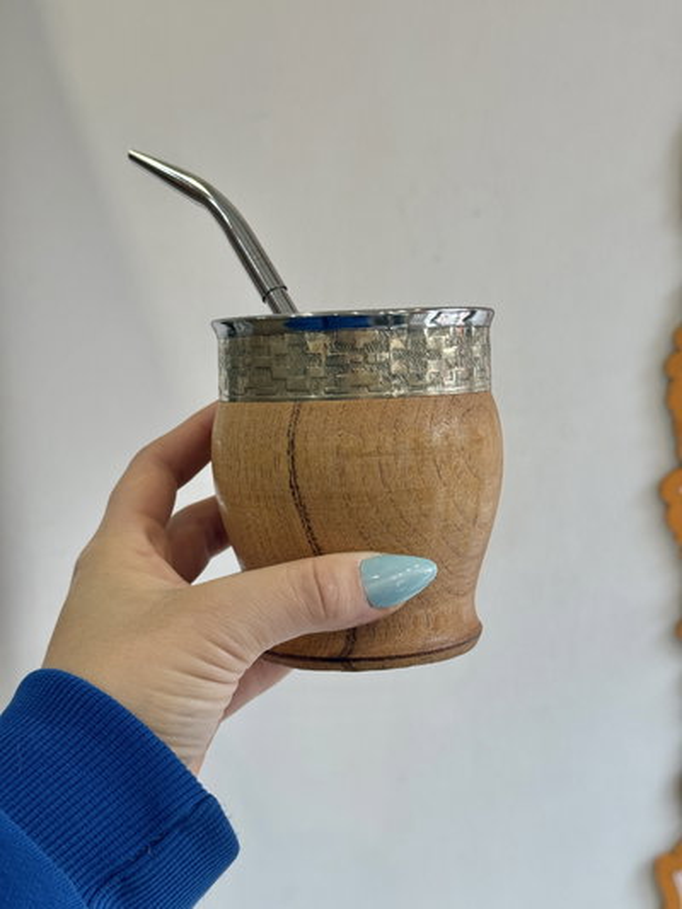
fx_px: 1260
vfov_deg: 39.6
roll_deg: +3.1
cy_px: 454
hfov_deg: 30.3
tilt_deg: -11.3
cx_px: 341
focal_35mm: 48
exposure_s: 1/100
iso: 80
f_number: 1.78
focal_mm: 6.76
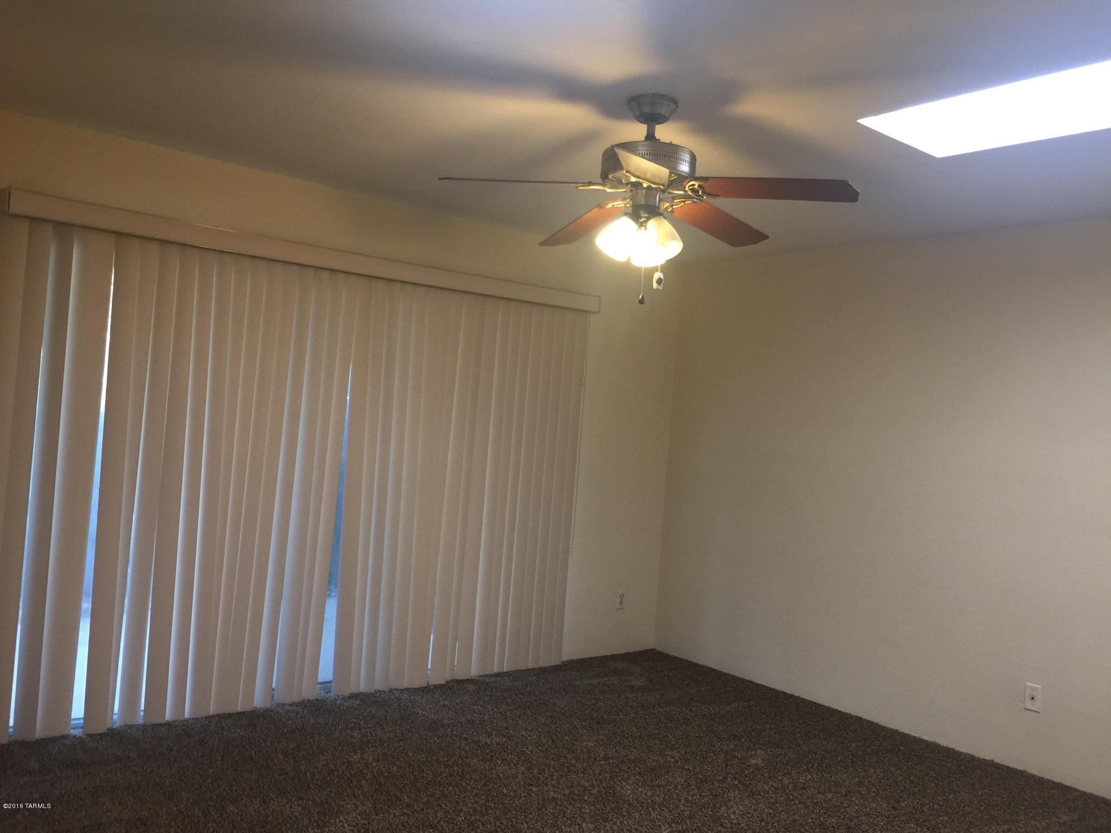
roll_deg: -4.3
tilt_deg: +1.1
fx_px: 931
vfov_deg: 48.2
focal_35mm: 29
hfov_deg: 61.7
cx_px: 556
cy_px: 416
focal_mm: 4.15
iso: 64
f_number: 2.2
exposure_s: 1/15
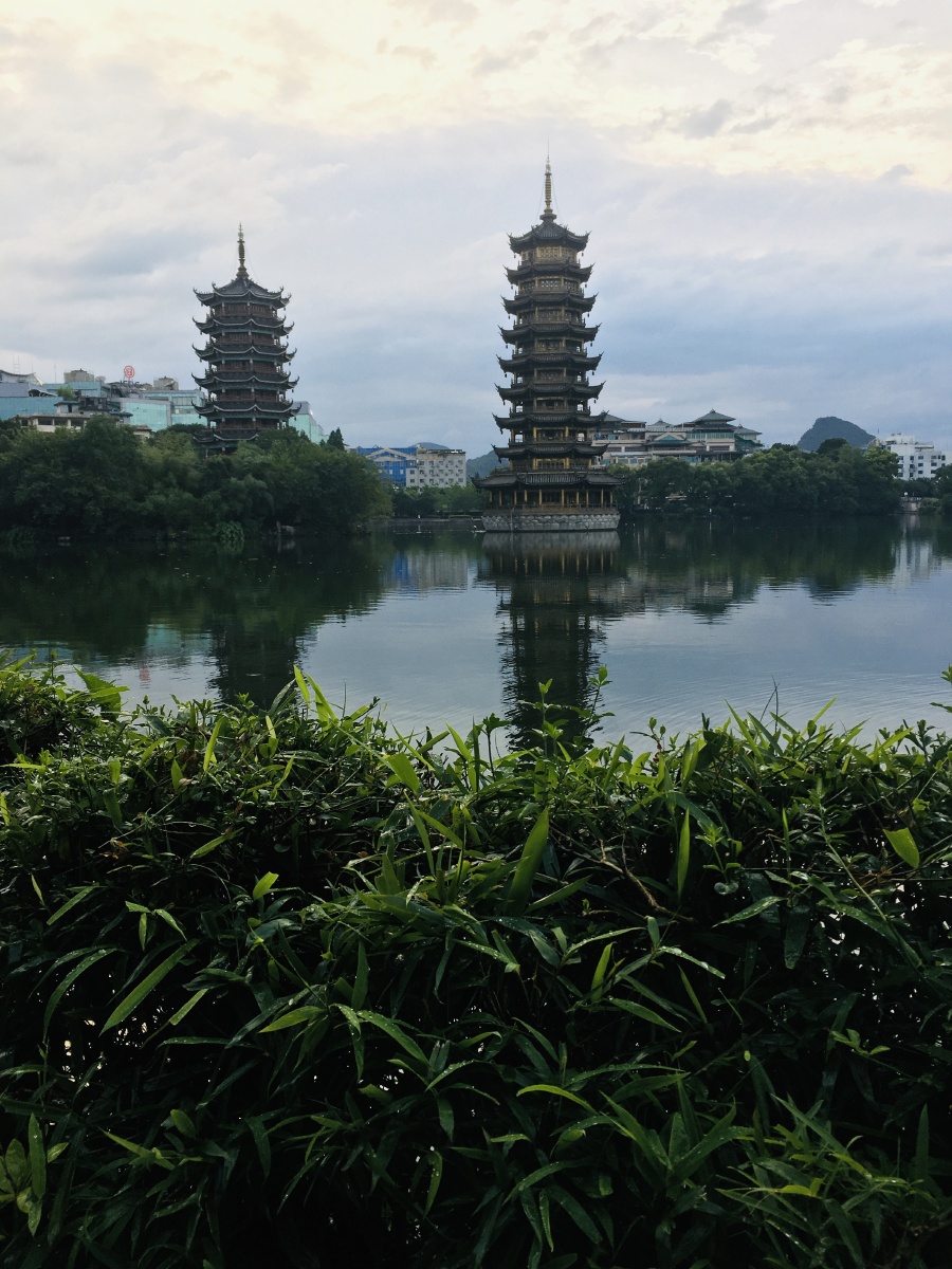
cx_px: 476
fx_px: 1063
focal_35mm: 29
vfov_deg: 61.7
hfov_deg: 48.2
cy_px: 634
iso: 25
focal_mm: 4.15
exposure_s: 1/277
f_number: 2.2
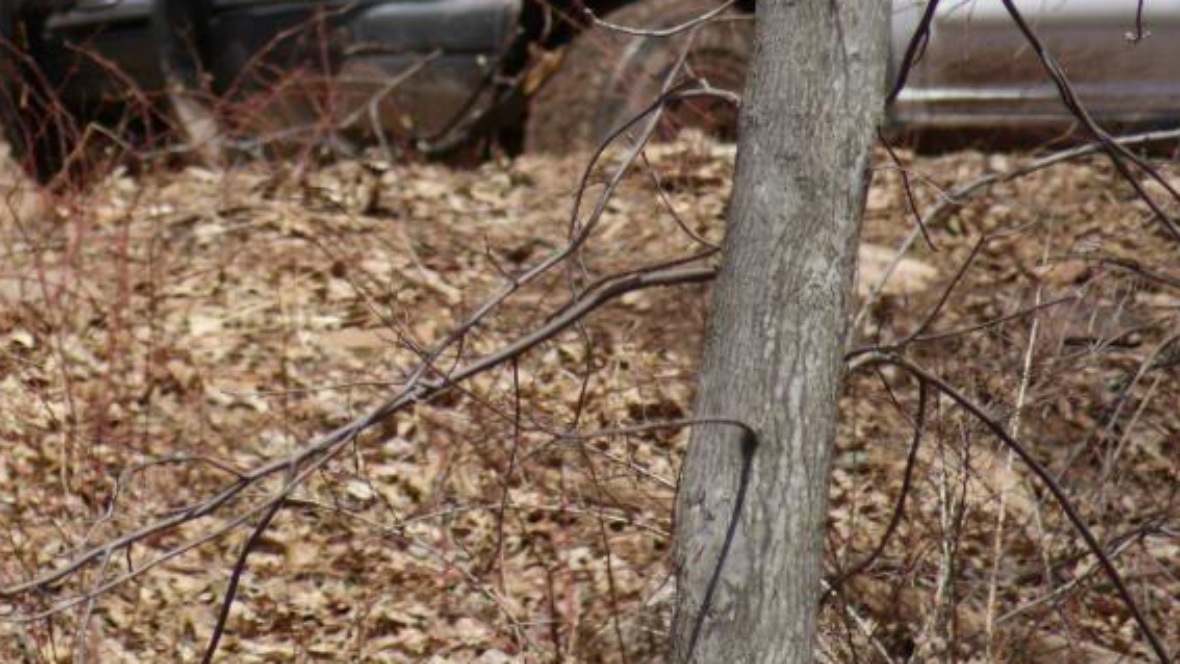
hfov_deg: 2.5
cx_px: 271
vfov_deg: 1.4
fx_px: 26659
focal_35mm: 852
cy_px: 84
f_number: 5.6
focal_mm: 300
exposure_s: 1/500
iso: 125
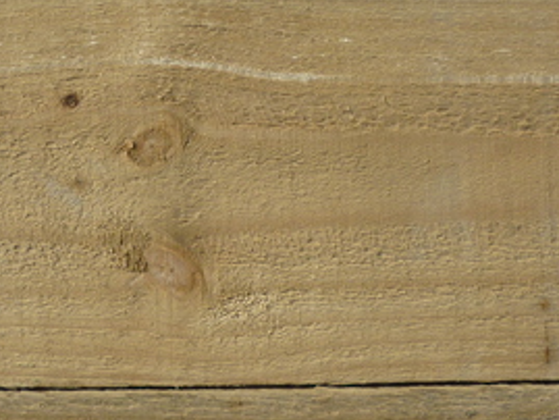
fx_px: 1309
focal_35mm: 81
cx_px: 254
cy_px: 95
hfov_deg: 24.1
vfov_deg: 18.1
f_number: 8
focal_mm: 5.5
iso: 80
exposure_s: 1/200
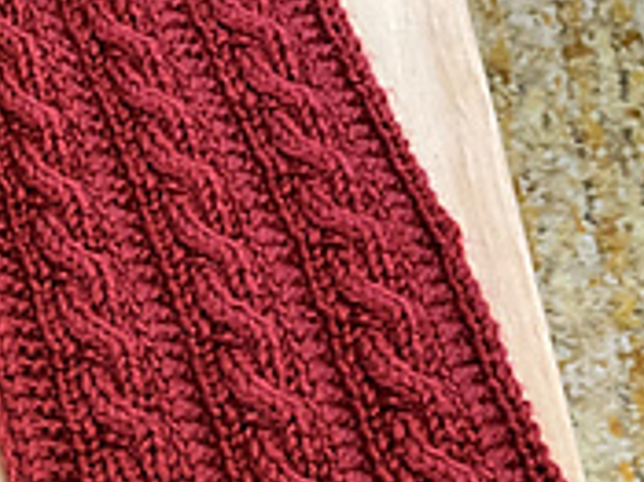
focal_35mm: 83
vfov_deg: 16.7
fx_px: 1543
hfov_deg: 22.4
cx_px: -52
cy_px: 642
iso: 250
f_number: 1.8
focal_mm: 3
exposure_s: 1/60
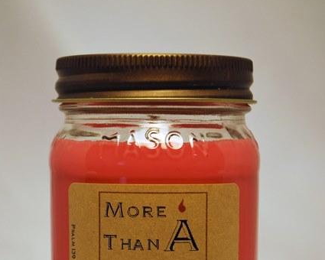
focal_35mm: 117
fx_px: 1123
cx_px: 162
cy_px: 239
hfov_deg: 16.5
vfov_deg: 13.1
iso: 200
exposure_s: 1/125
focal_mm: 55
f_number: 5.6
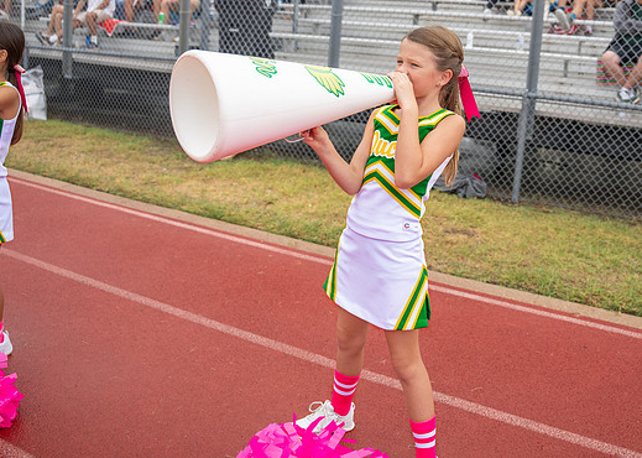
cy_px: 133
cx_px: 366
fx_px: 674
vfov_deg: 36.9
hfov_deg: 50.8
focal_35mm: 37
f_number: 2.8
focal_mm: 24
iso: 320
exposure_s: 1/1250
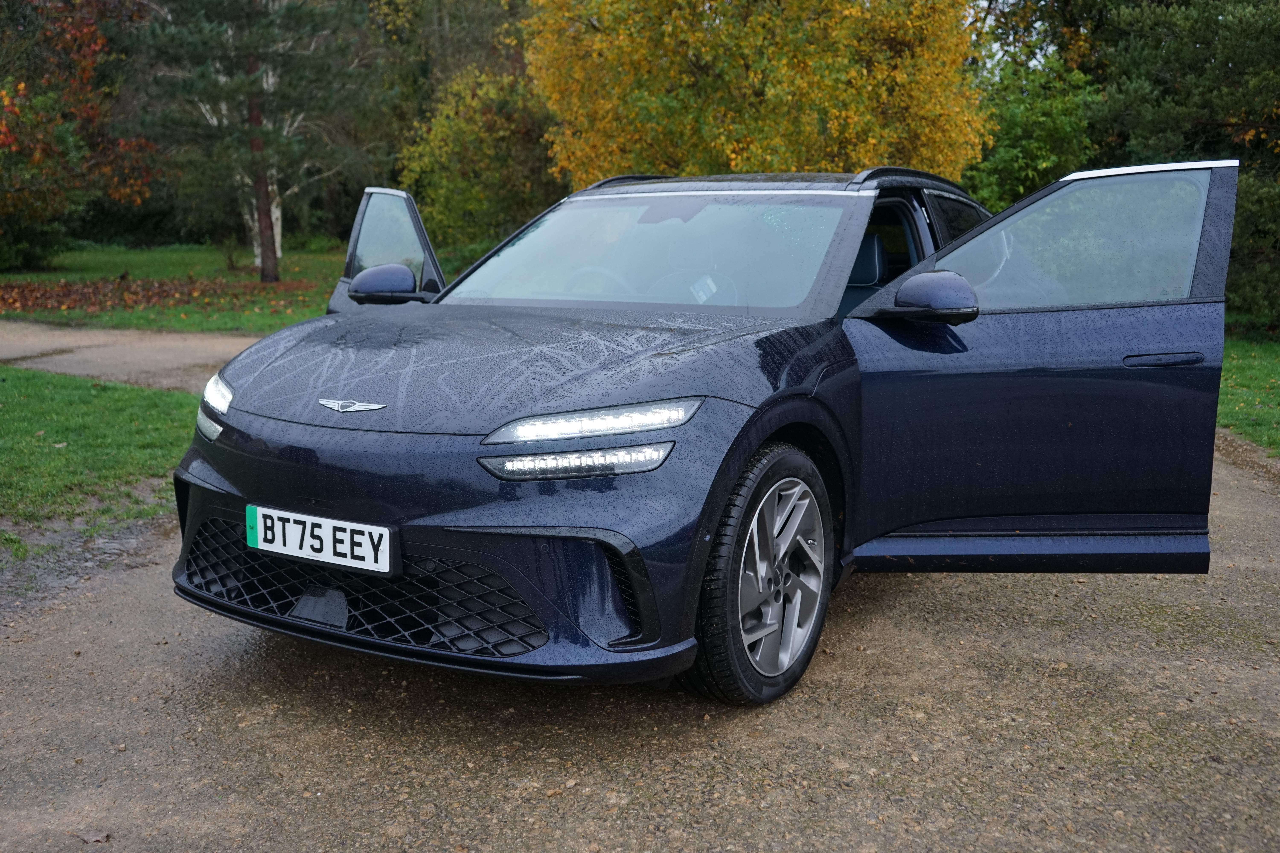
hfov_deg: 55.8
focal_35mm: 34
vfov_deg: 38.9
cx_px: 640
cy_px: 426
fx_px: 1209
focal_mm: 34
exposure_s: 1/160
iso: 800
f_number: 4
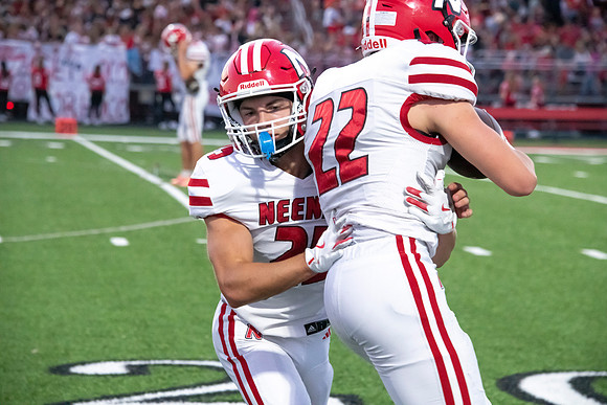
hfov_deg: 12.1
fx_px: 2867
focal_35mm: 170
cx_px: 304
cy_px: 202
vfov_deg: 8.1
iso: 10000
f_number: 7.1
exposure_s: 1/400
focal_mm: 170
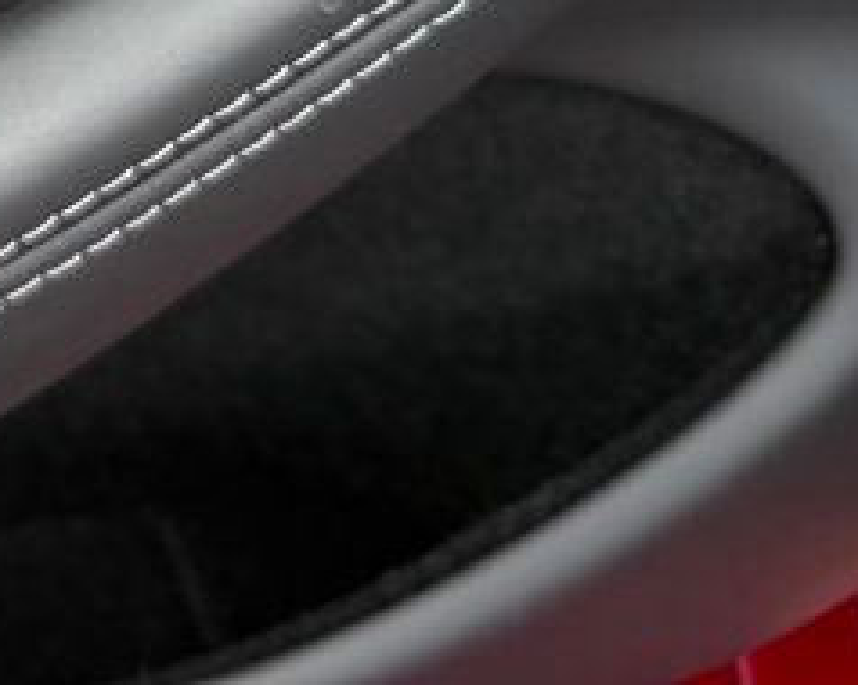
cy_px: -584
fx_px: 2563
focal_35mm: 101
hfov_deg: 16.3
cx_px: -627
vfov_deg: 13.5
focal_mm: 6.76
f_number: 1.78
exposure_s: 1/481
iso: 125
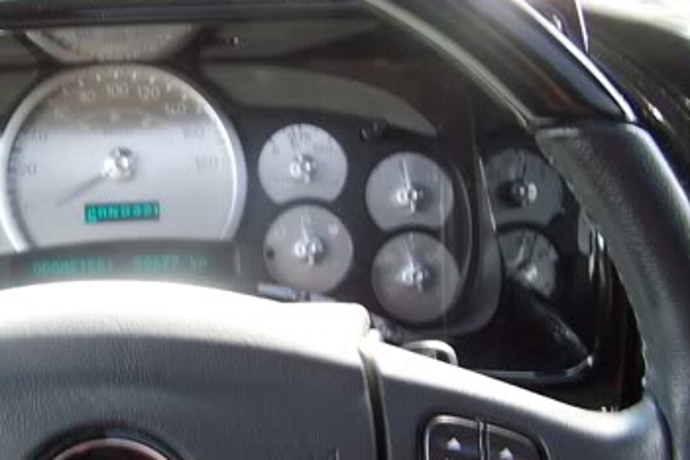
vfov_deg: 18.9
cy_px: 256
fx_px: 1380
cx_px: 138
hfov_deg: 27.5
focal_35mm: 72
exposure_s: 1/30
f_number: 2.8
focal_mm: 6.3
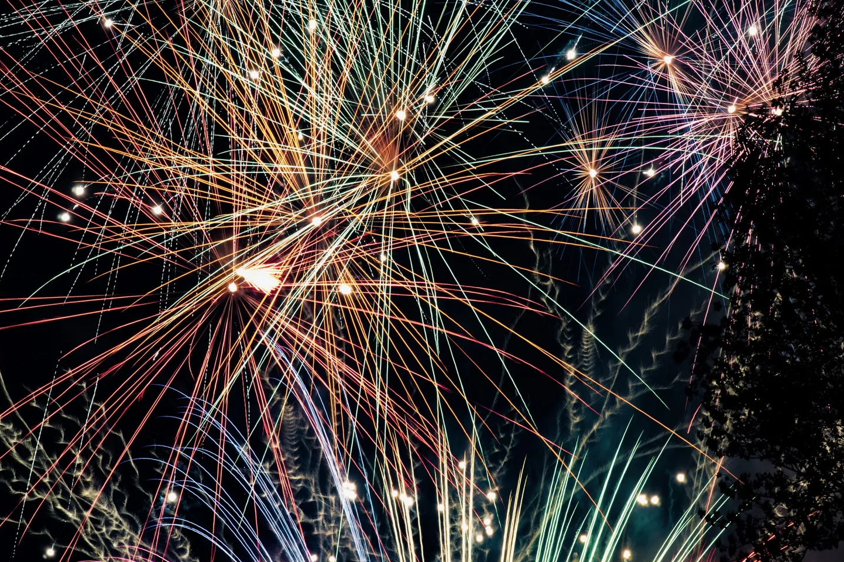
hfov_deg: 32.6
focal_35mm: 62
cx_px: 408
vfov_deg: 22.1
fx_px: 1443
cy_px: 278
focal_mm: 37
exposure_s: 3.2
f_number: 11
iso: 100
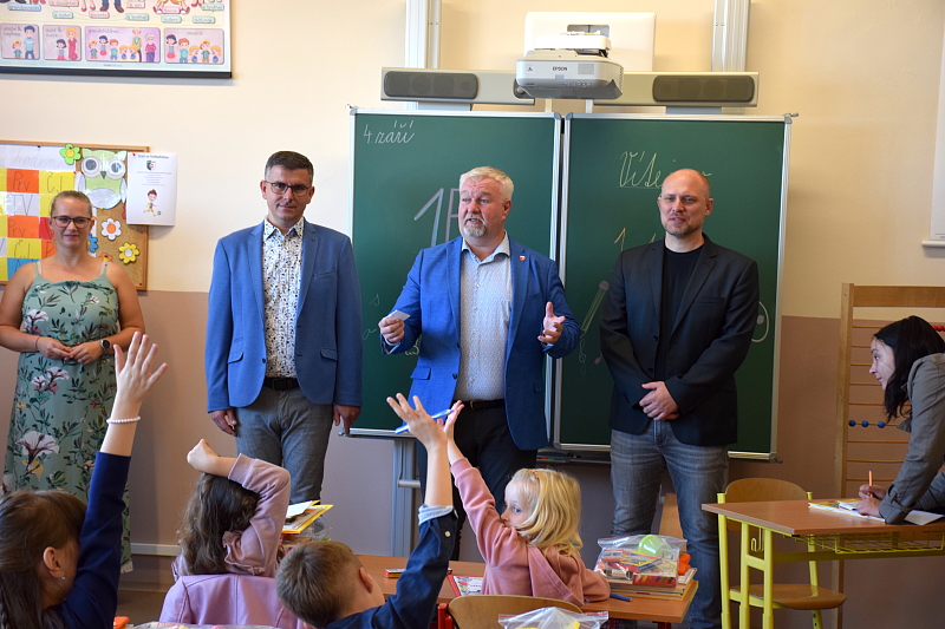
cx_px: 472
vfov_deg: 18.9
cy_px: 314
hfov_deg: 28.1
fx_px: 1889
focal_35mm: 72
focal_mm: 48
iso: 500
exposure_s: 1/60
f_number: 4.5
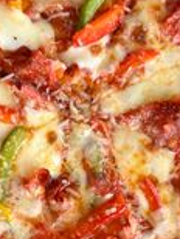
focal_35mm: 72
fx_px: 498
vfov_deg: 26.9
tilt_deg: -78.6
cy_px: 143
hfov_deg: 20.5
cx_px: 70
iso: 40
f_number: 1.5
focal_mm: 5.7
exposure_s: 1/121
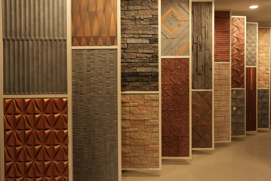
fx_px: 263
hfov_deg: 54.4
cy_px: 90
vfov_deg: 37.9
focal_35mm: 35
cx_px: 136
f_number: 8
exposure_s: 1/160
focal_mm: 35
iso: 2500
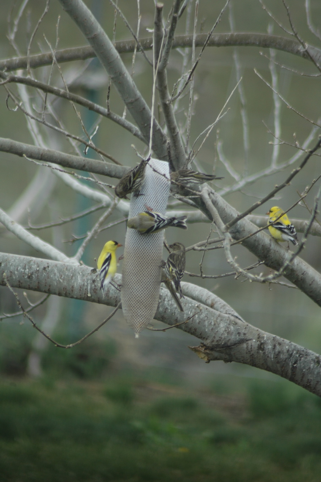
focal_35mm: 450
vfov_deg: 4.6
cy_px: 241
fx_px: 6029
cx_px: 160
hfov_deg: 3.0
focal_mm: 300
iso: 200
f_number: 5.6
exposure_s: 1/200
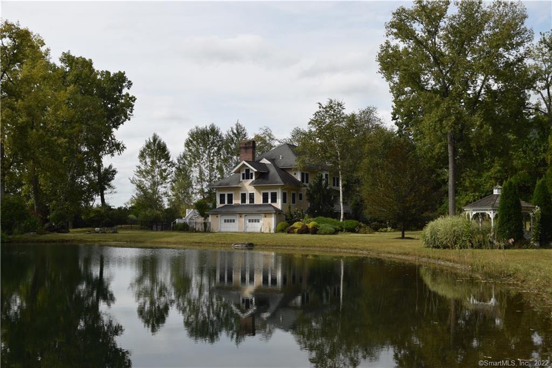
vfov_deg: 34.2
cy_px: 184
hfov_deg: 49.6
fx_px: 598
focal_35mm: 39
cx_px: 276
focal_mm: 26
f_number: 10
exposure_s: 1/200
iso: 100
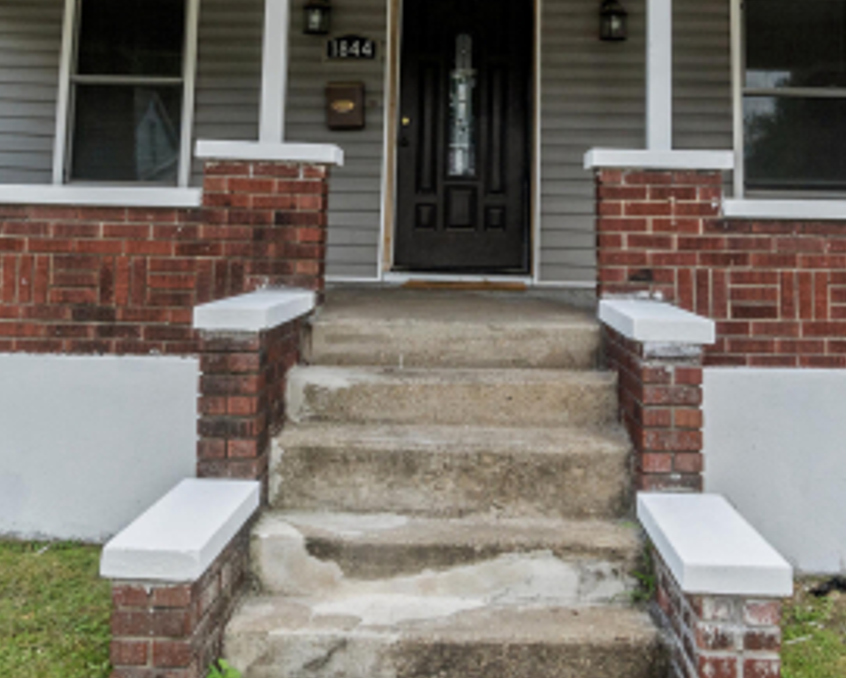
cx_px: 465
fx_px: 977
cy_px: 103
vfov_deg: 36.5
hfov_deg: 46.8
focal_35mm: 39
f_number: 9
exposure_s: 1/160
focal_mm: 10
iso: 250
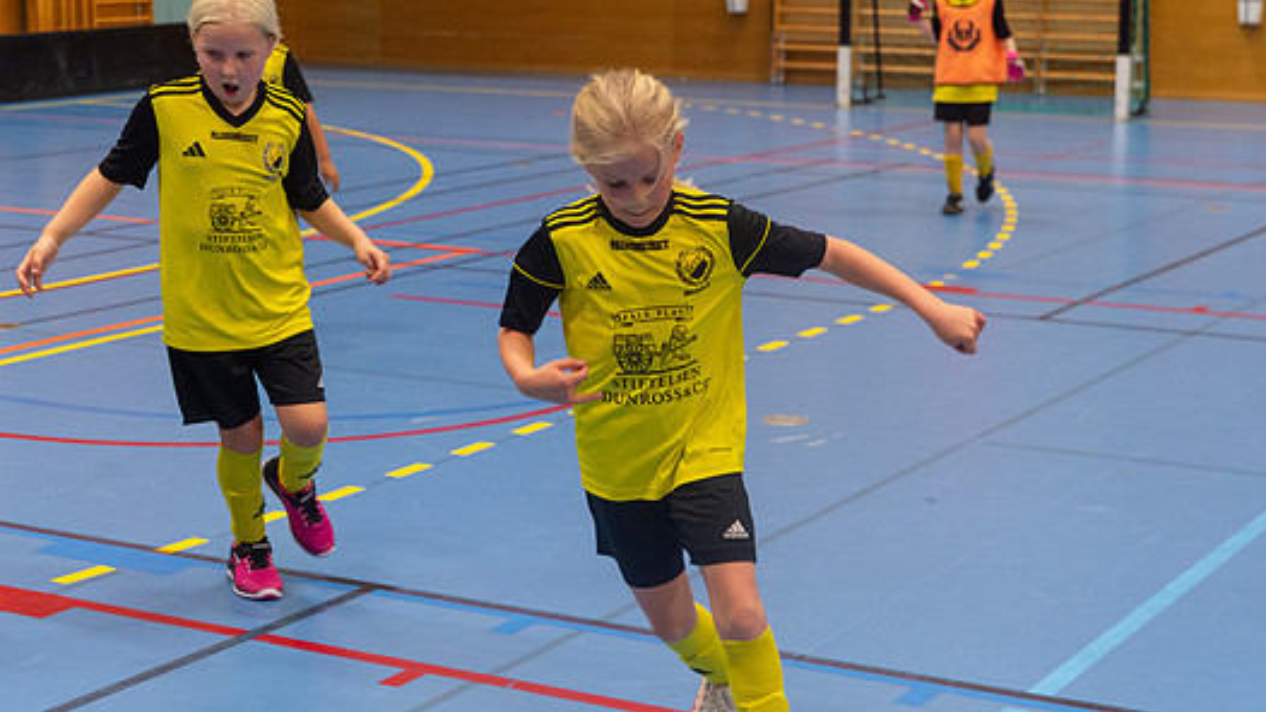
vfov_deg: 17.0
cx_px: 659
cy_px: 407
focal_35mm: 71
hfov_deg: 29.7
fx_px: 2384
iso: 2800
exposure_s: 1/400
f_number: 3.5
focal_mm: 60
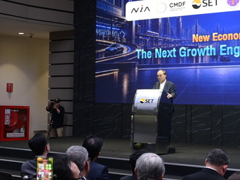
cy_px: 66
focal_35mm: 76
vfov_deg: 19.3
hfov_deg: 25.2
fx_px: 527
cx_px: 45
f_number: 2.8
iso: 500
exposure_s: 1/100
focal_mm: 24
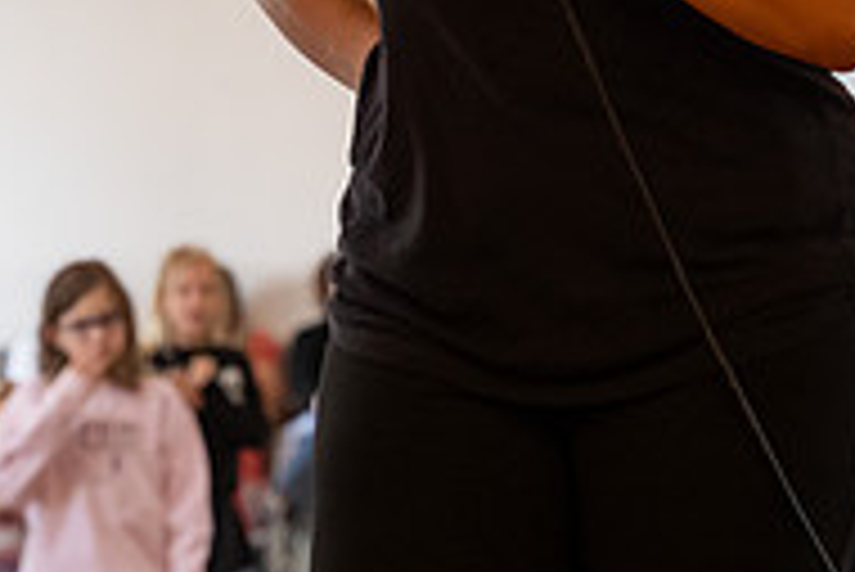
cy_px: -218
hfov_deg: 9.0
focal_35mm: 229
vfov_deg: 6.0
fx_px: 5443
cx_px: 562
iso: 1600
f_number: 4
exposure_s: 1/200
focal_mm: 75
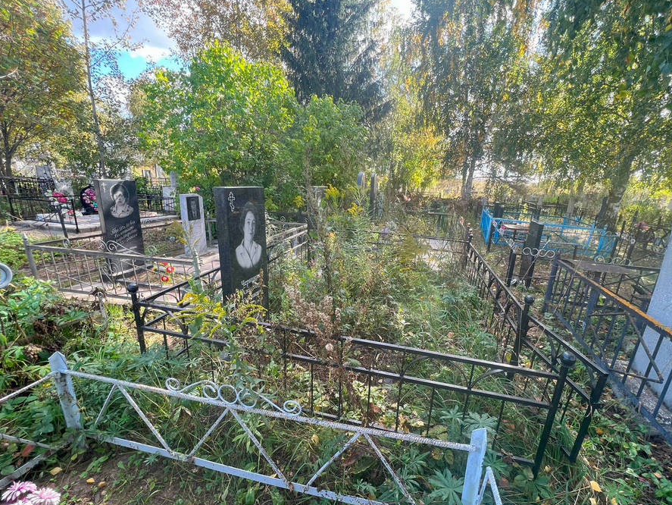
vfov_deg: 81.6
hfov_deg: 98.0
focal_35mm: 15
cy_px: 273
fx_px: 291
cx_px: 358
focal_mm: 1.57
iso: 32
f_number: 1.8
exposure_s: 1/129
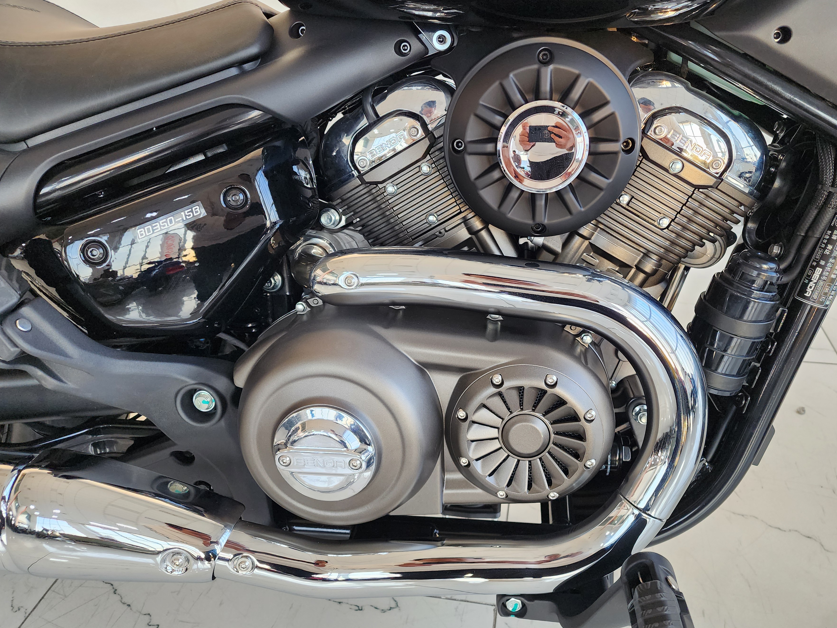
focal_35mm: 26
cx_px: 459
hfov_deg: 67.1
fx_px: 629
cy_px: 281
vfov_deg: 53.0
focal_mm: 6.4
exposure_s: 1/100
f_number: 1.8
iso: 250
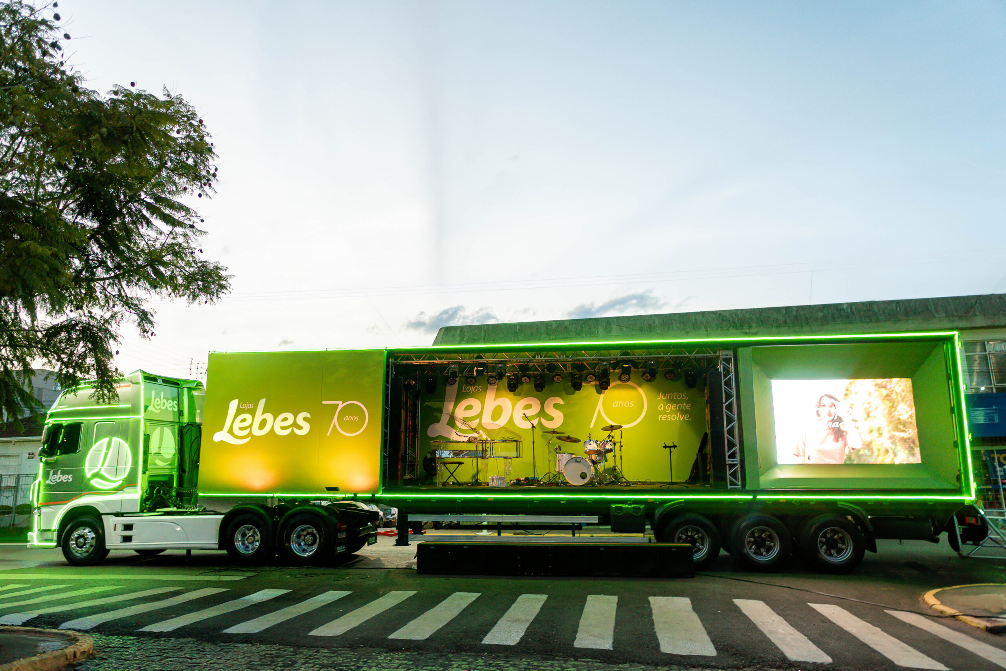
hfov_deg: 73.7
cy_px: 336
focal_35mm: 24
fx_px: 671
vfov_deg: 53.1
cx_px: 503
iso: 200
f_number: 1.8
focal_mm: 16
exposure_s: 1/125
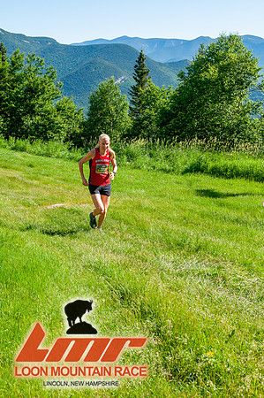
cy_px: 199
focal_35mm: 51
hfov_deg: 26.4
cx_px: 132
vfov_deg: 38.9
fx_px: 562
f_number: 8
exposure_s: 1/400
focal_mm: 34
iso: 200
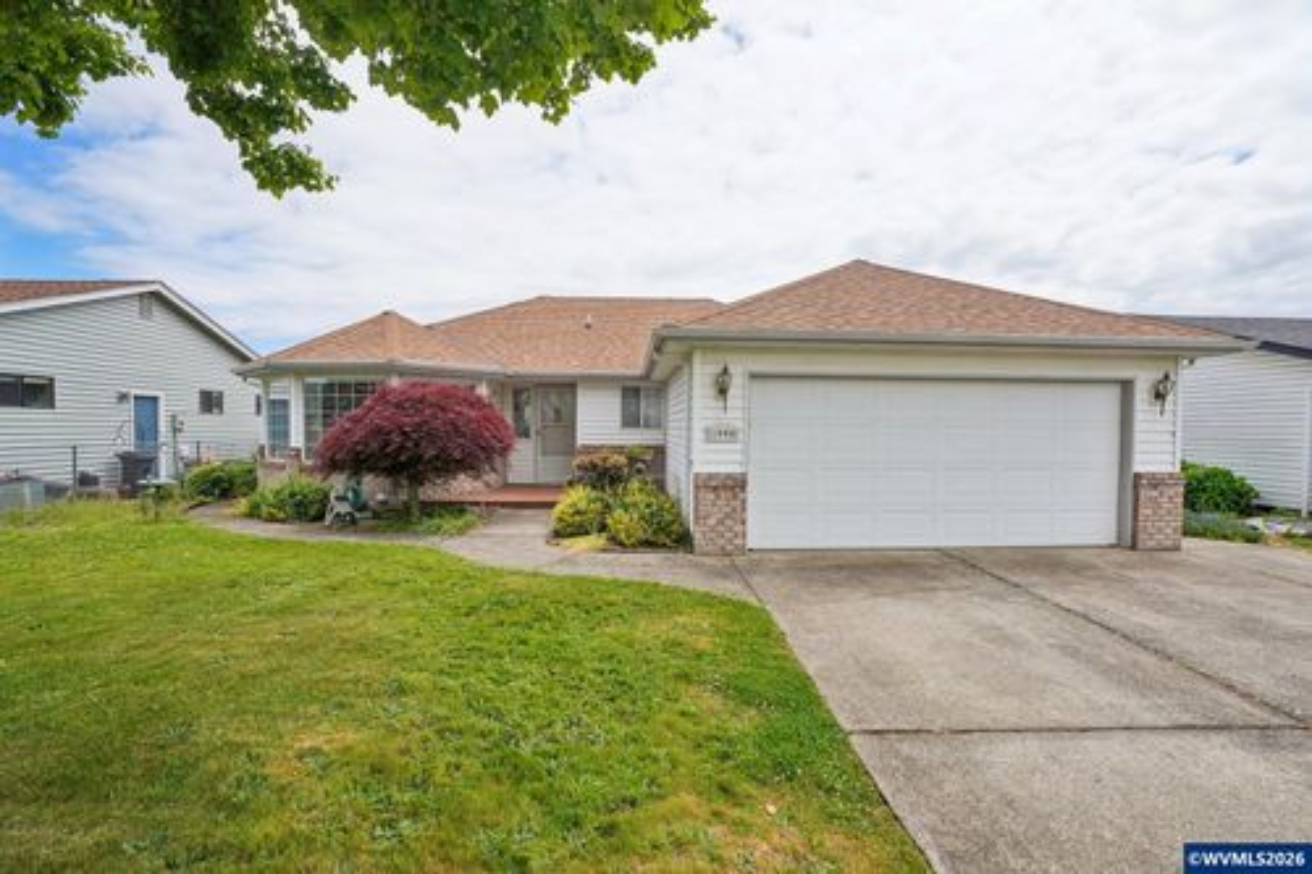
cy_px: 437
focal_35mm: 17
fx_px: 619
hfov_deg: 93.3
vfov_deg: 70.4
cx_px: 656
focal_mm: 17
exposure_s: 1/1000
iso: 400
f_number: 8
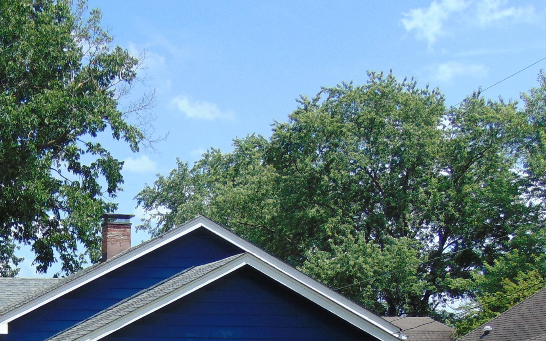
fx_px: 1161
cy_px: 449
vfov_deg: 15.8
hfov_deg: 25.6
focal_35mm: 78
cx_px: 50
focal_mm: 5.8
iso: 80
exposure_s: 1/800
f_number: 3.2
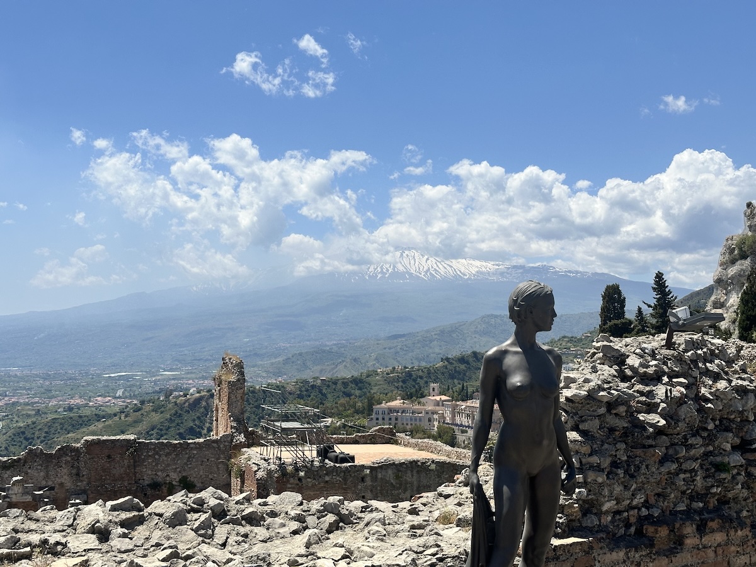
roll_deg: -0.4
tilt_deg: +4.6
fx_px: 1048
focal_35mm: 48
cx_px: 378
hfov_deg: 39.7
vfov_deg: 30.3
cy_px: 284
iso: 64
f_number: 1.78
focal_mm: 6.86
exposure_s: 1/6623
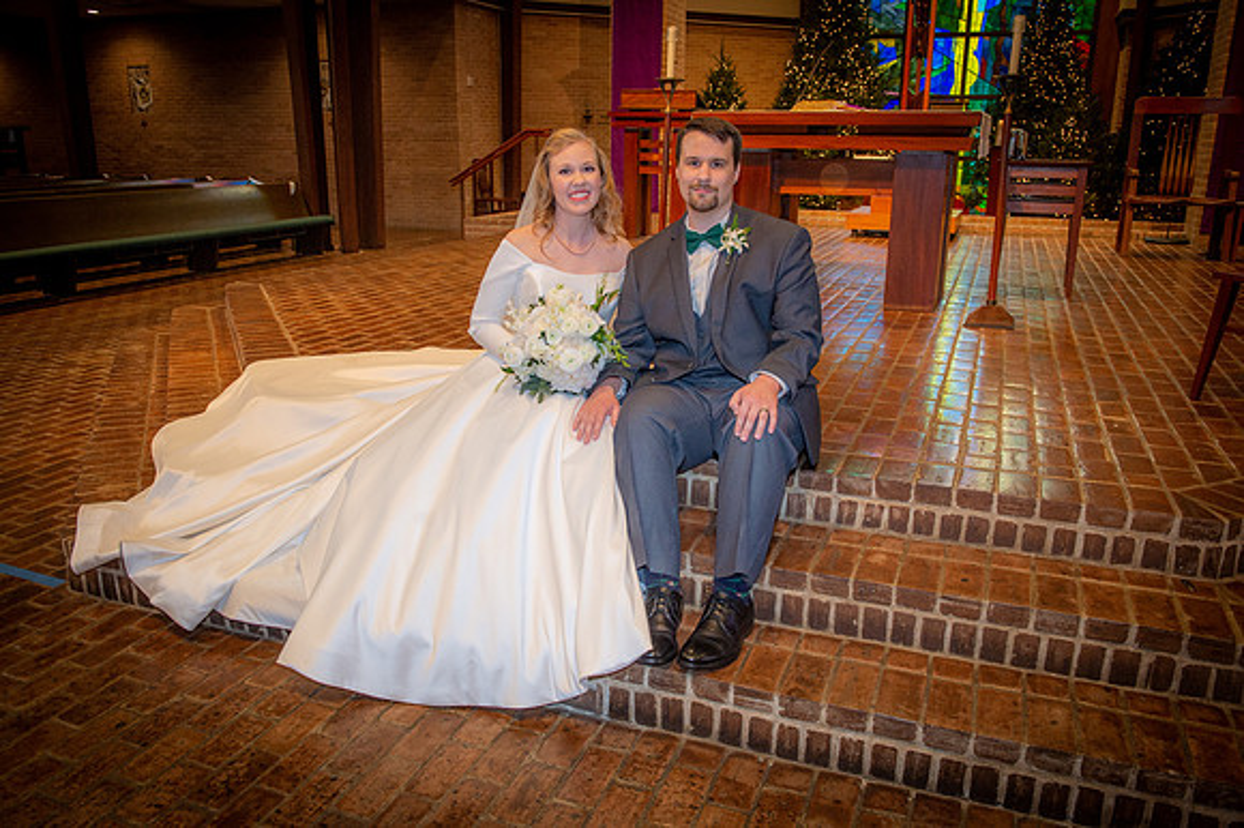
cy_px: 414
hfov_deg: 65.5
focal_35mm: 28
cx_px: 622
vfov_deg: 46.4
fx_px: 967
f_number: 5.6
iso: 1600
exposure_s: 1/125
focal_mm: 28
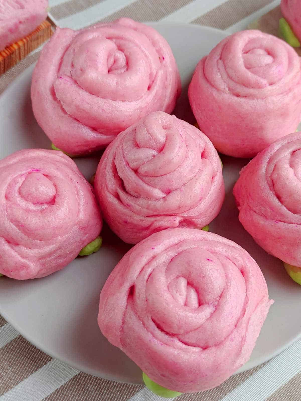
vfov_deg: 69.4
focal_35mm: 25
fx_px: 290
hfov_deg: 54.9
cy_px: 200
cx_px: 150
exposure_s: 1/174
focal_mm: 5.4
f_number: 1.9
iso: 50
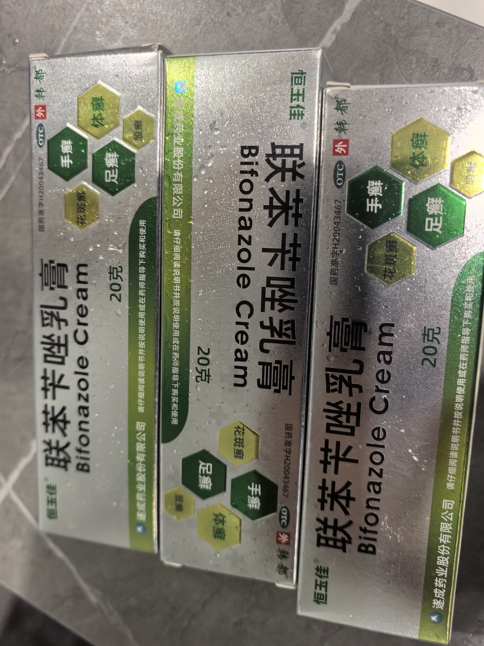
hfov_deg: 51.4
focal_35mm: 27
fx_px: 503
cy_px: 323
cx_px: 242
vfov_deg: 65.3
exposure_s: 1/50
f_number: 2
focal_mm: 8.5
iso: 160
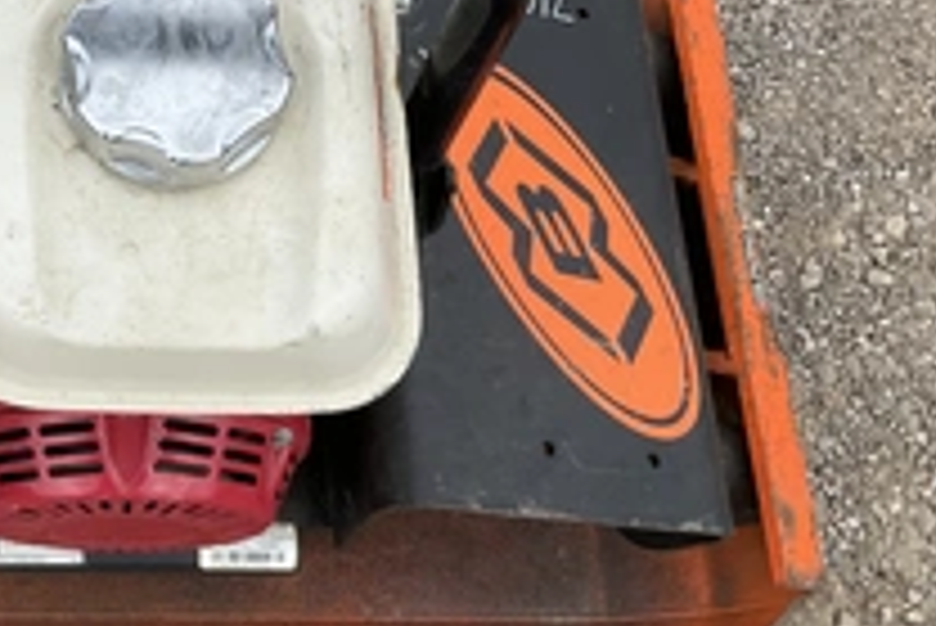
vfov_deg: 23.2
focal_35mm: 58
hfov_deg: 32.3
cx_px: 50
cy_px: 167
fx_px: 1509
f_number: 1.8
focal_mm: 3
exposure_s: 1/944
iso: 25
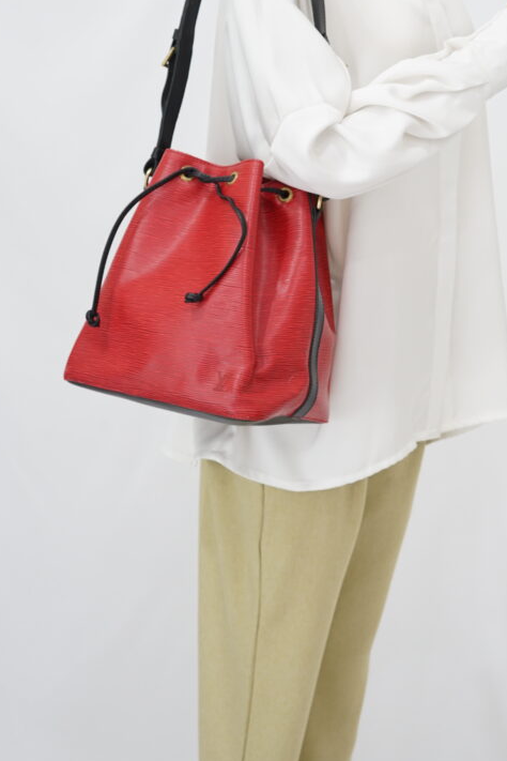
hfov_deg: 18.9
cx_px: 332
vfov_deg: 27.9
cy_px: 261
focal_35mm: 72
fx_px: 1521
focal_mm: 50
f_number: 6.3
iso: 640
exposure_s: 1/10
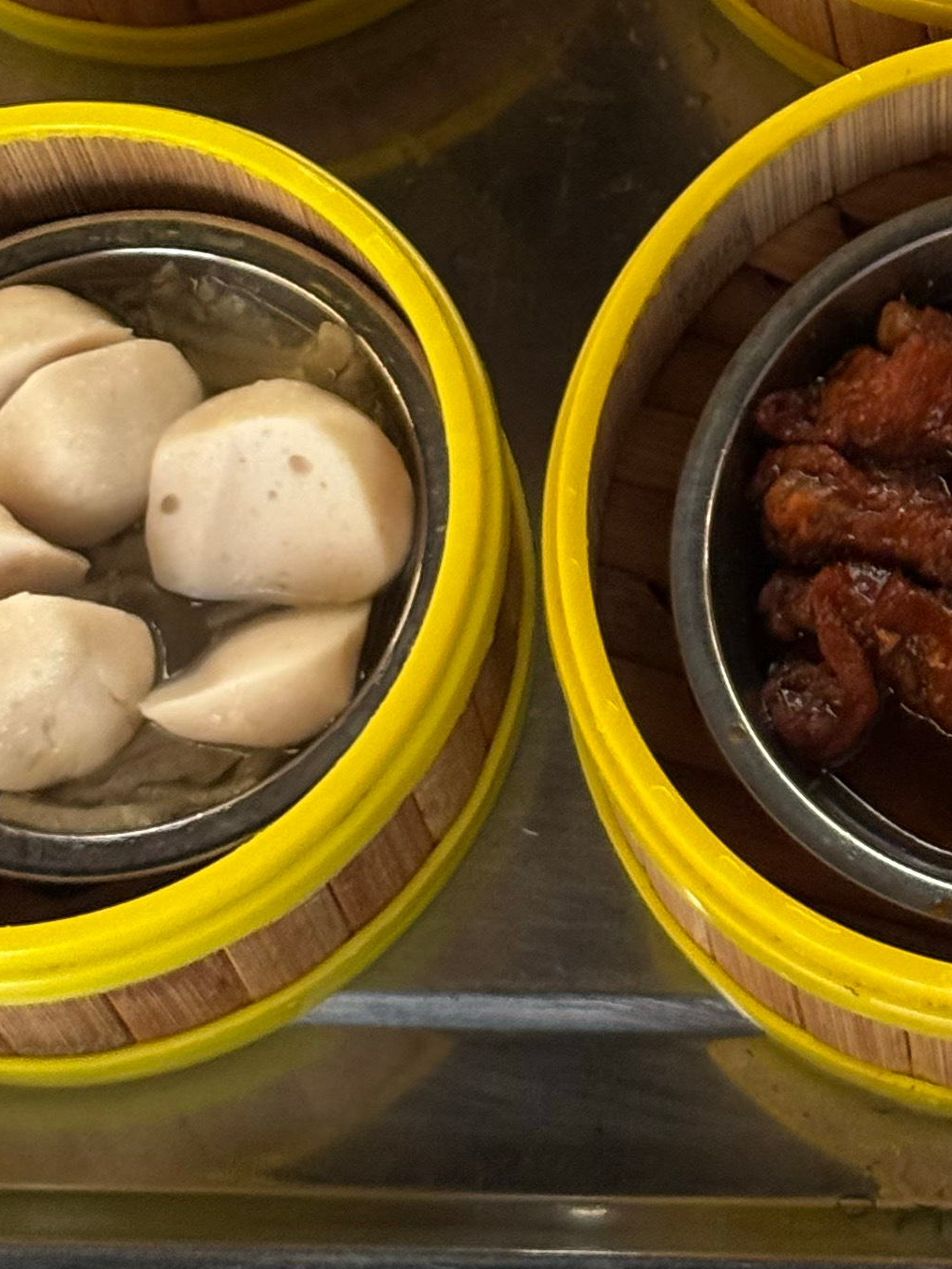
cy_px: -279
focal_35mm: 143
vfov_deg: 13.4
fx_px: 5243
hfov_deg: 10.2
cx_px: 1144
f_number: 1.78
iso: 200
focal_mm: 6.76
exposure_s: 1/50
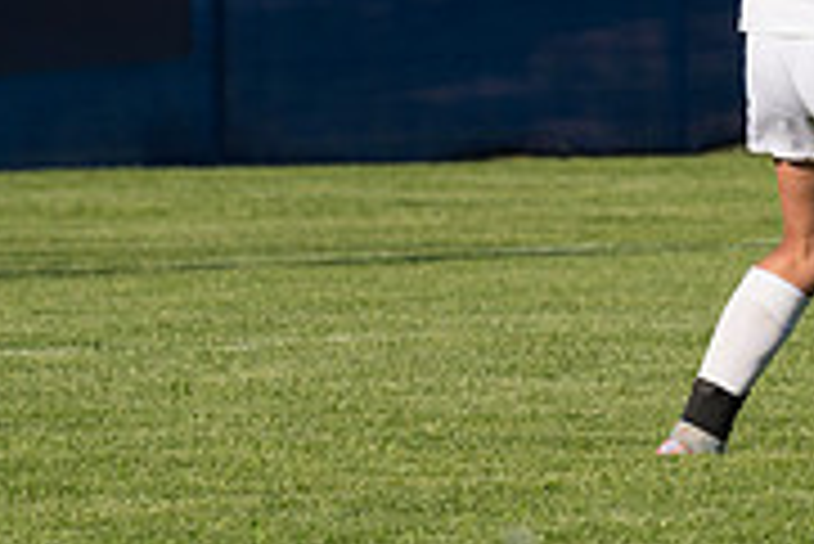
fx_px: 21158
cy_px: 58
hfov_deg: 2.2
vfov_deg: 1.5
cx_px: 1277
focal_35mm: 935
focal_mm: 195
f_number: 5.6
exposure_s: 1/1600
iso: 250
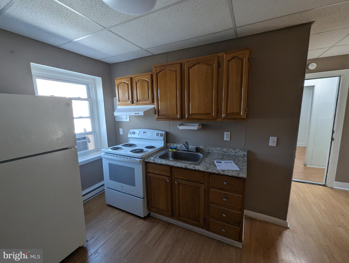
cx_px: 174
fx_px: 131
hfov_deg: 106.1
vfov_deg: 90.1
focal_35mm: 13
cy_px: 132
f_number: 2.2
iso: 204
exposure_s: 1/92.4
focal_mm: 1.95
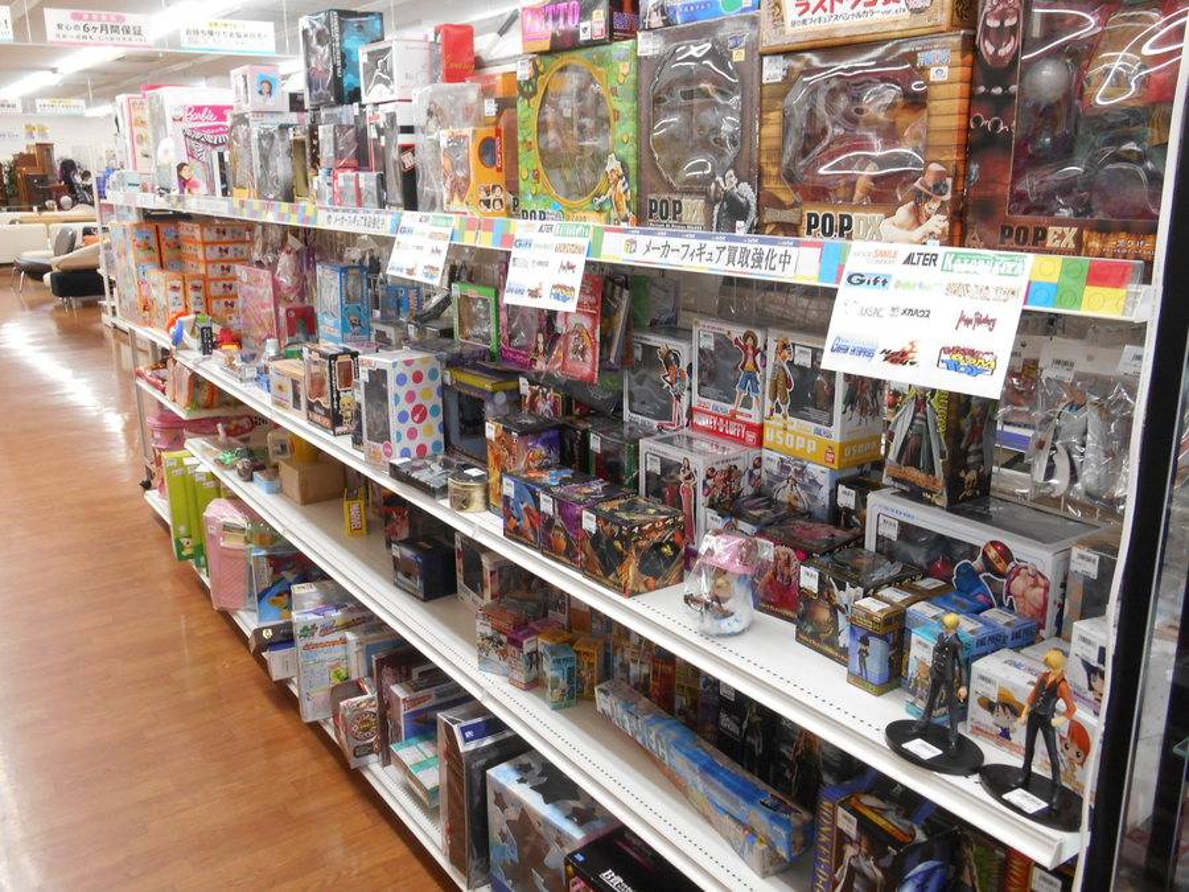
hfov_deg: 58.4
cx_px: 594
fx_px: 1065
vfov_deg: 45.4
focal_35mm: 31
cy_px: 446
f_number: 3.6
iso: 200
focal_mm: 5.5
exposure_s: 1/30
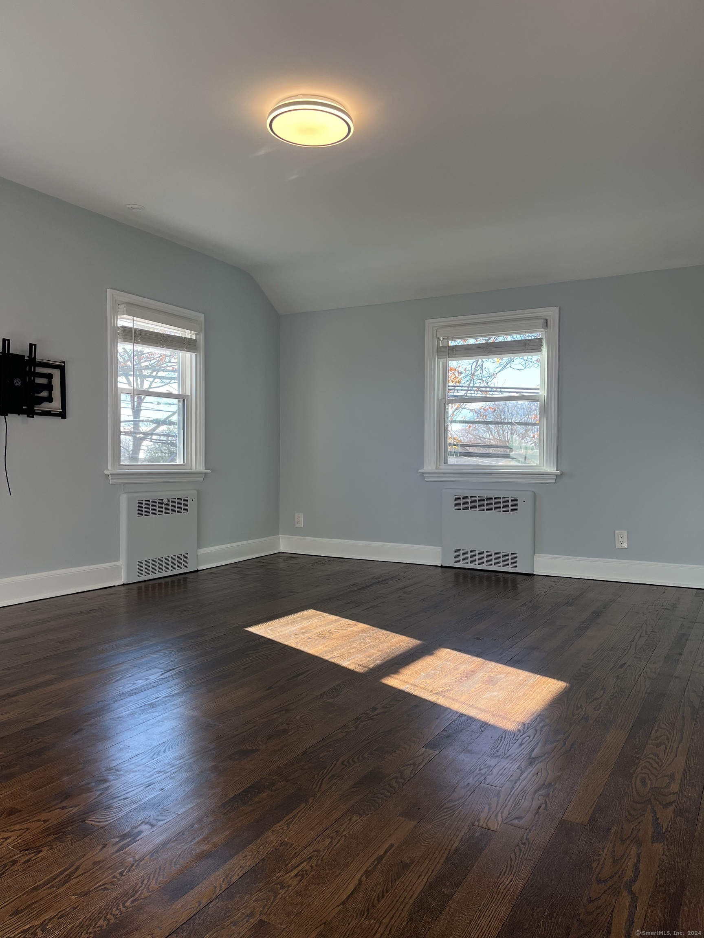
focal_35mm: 26
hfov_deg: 53.1
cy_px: 469
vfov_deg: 67.3
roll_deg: +0.0
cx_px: 352
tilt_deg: -1.9
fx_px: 705
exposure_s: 1/226
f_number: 1.6
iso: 50
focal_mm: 5.1
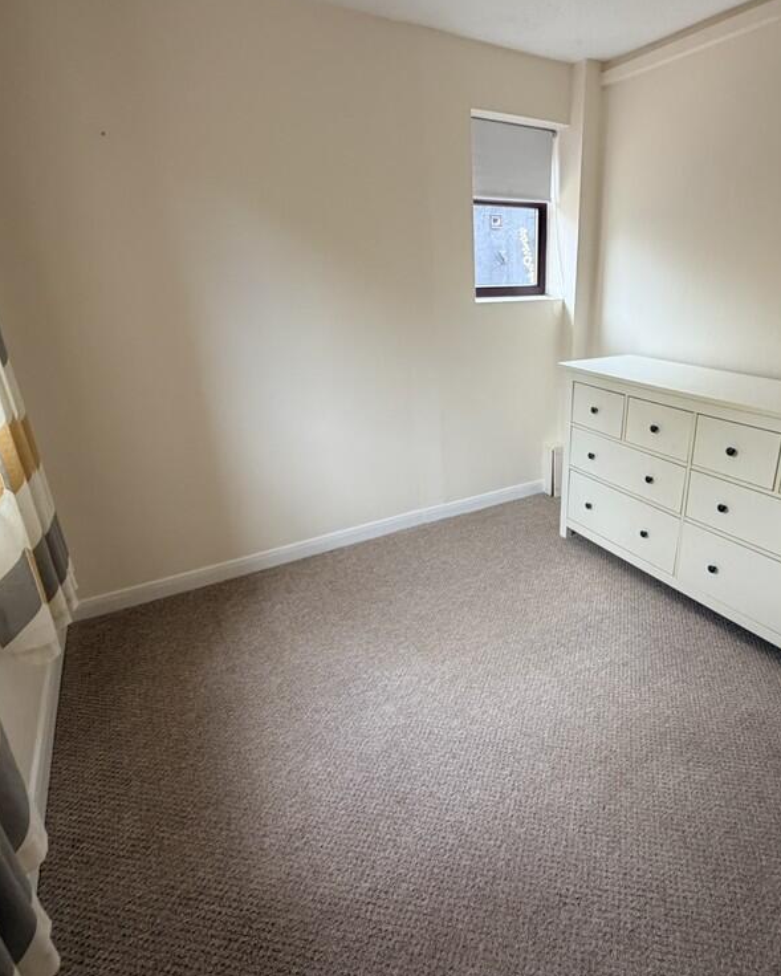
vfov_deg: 83.3
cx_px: 503
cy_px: 473
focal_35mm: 19
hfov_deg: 69.4
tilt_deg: -19.8
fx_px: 549
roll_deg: +0.5
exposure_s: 1/121
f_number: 2.2
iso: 200
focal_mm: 2.22
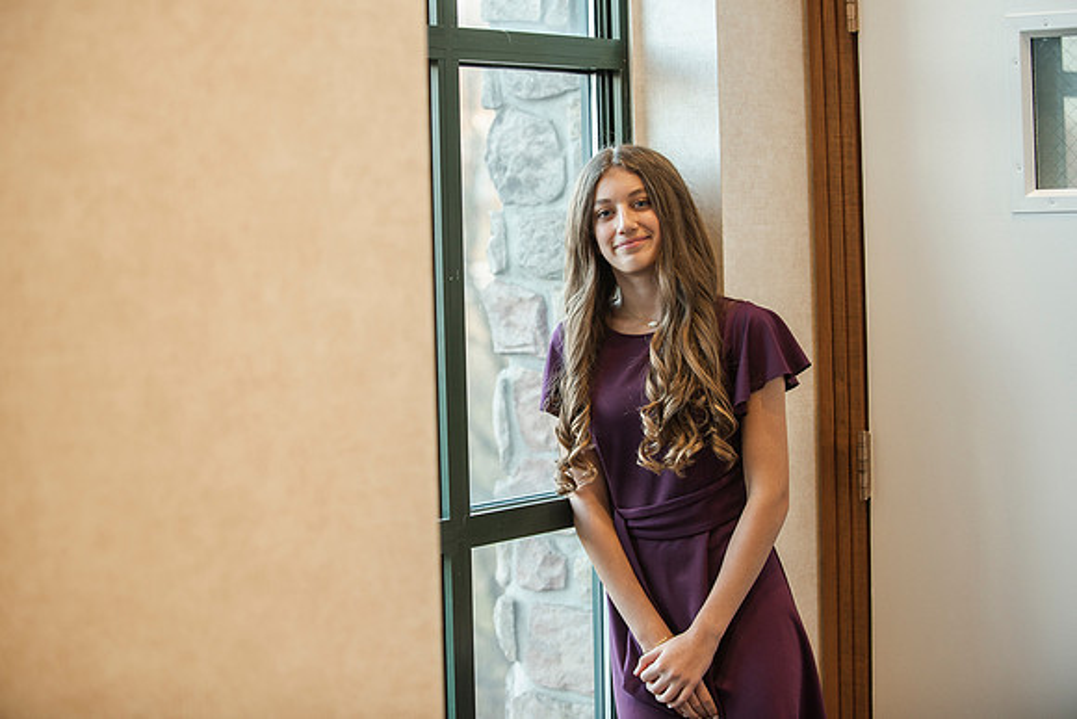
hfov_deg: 27.0
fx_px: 2246
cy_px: 333
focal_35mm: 75
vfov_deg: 18.2
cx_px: 527
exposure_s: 1/125
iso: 1000
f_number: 2.8
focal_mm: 70
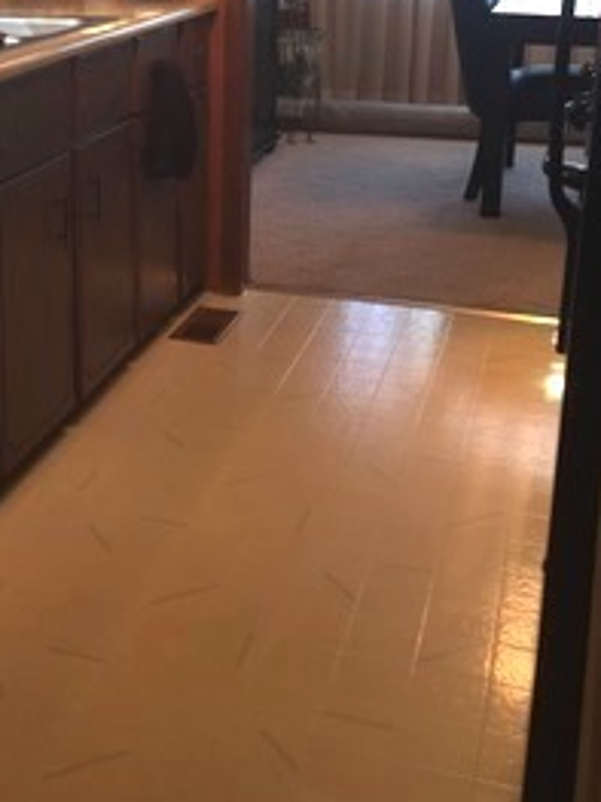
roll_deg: +0.5
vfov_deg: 35.4
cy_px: 198
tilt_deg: -12.9
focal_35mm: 53
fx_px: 1228
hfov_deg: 26.9
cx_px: 104
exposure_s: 1/30
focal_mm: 4.15
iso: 64
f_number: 2.2
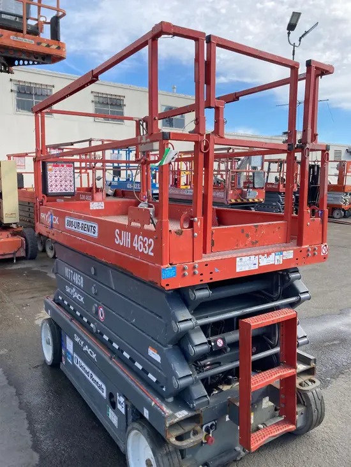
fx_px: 378
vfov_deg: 63.4
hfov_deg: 49.8
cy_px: 234
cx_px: 176
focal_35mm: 28
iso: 20
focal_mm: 3.99
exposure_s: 1/747
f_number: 1.8
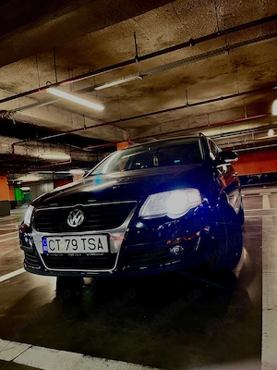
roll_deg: +6.7
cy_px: 185
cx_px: 138
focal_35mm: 26
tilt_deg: -0.2
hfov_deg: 53.1
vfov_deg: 67.3
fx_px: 277
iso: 500
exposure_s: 1/50
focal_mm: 5.1
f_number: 1.6
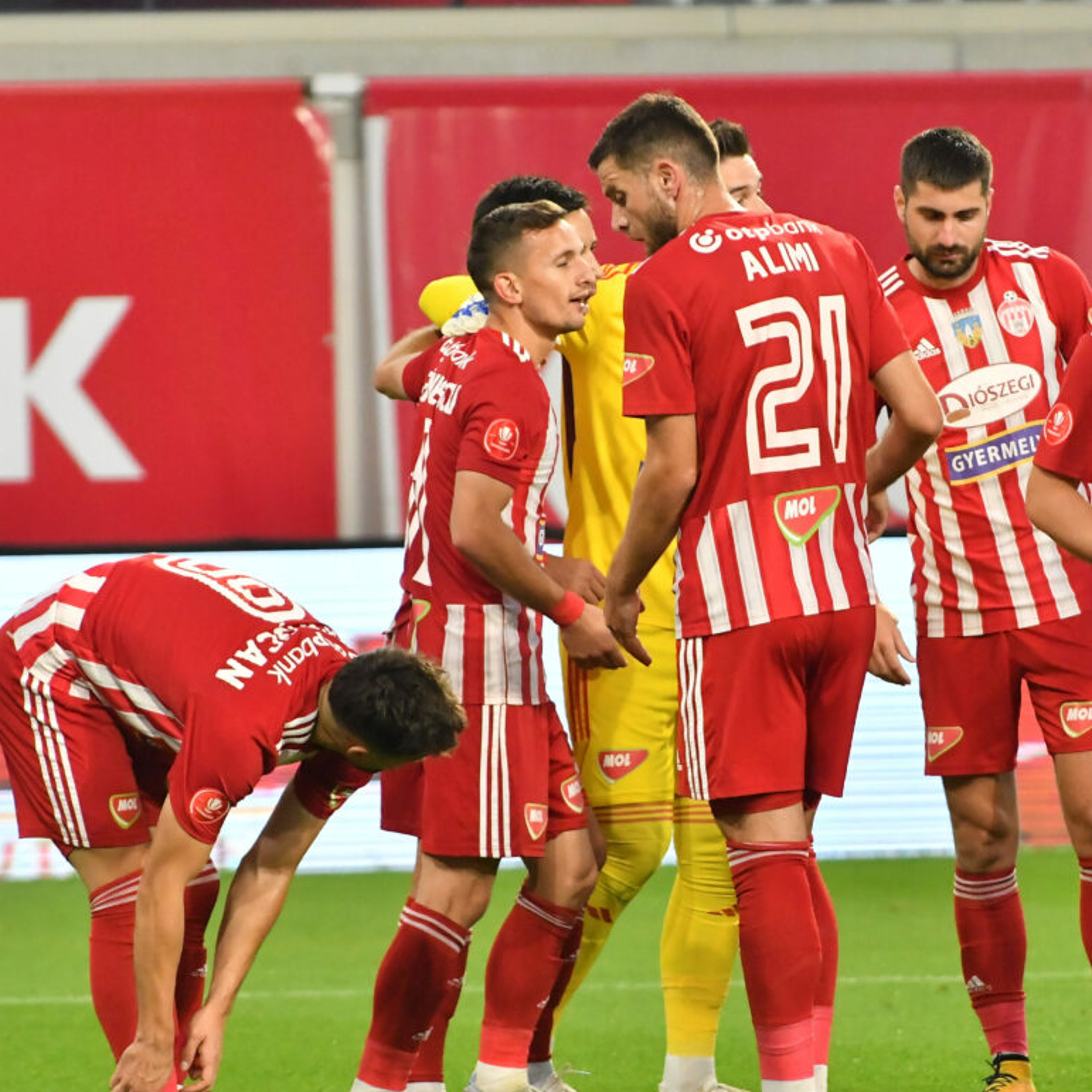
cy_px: 573
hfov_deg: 2.8
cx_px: 792
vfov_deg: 2.8
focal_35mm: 625
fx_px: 22306
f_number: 5
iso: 3200
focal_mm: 270
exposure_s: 1/1250
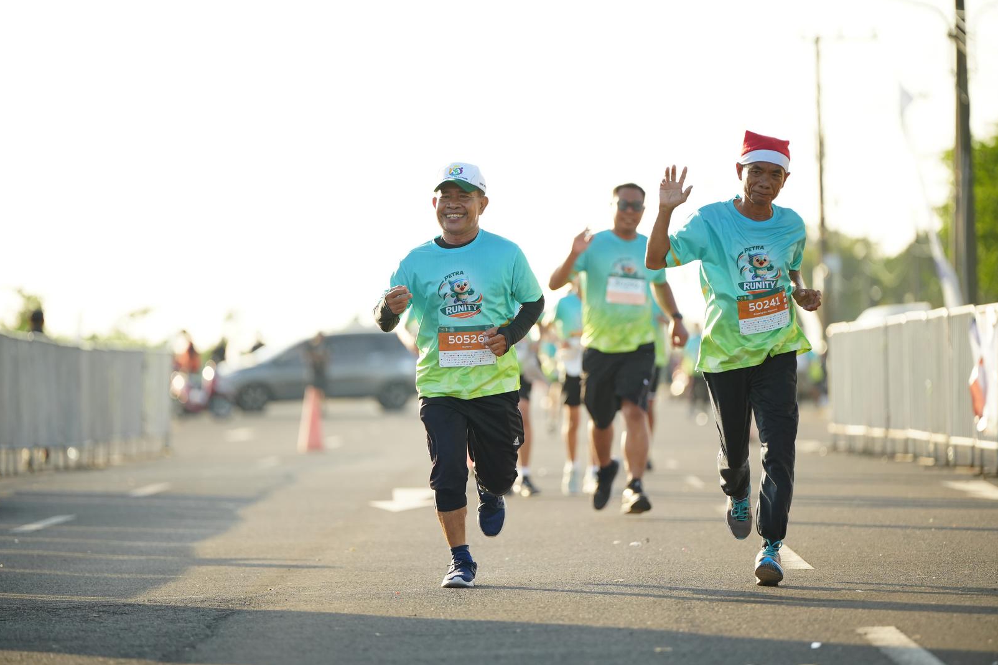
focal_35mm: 202
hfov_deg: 10.2
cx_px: 501
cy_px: 330
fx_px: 5599
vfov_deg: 6.8
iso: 1250
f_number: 2.8
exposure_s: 1/4000
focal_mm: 200
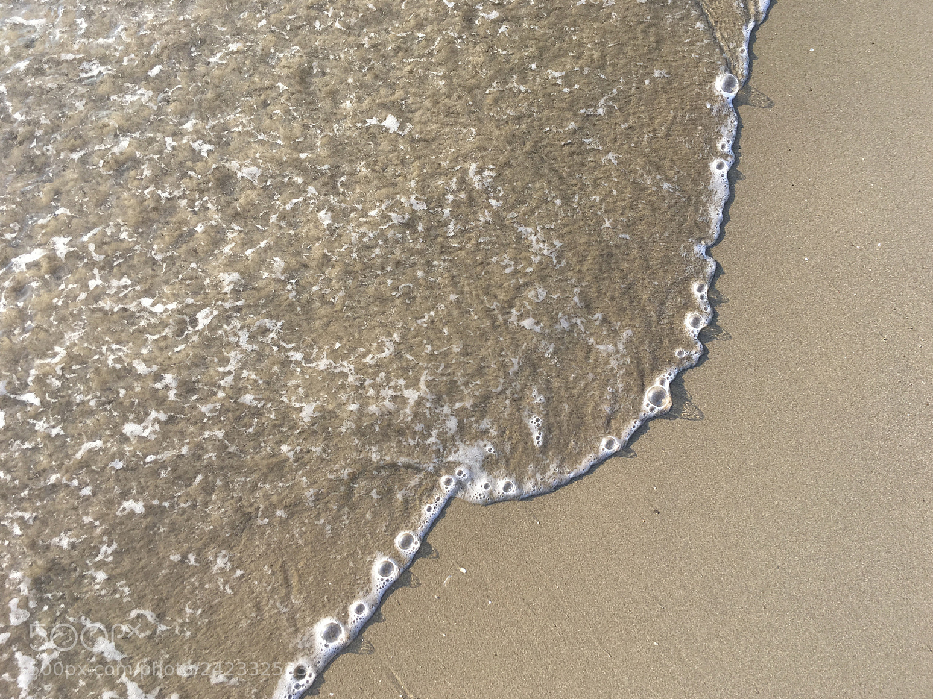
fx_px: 809
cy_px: 355
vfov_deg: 46.8
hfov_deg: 60.0
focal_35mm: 30
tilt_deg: -78.0
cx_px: 474
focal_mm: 4.15
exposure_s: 1/295
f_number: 2.2
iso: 25
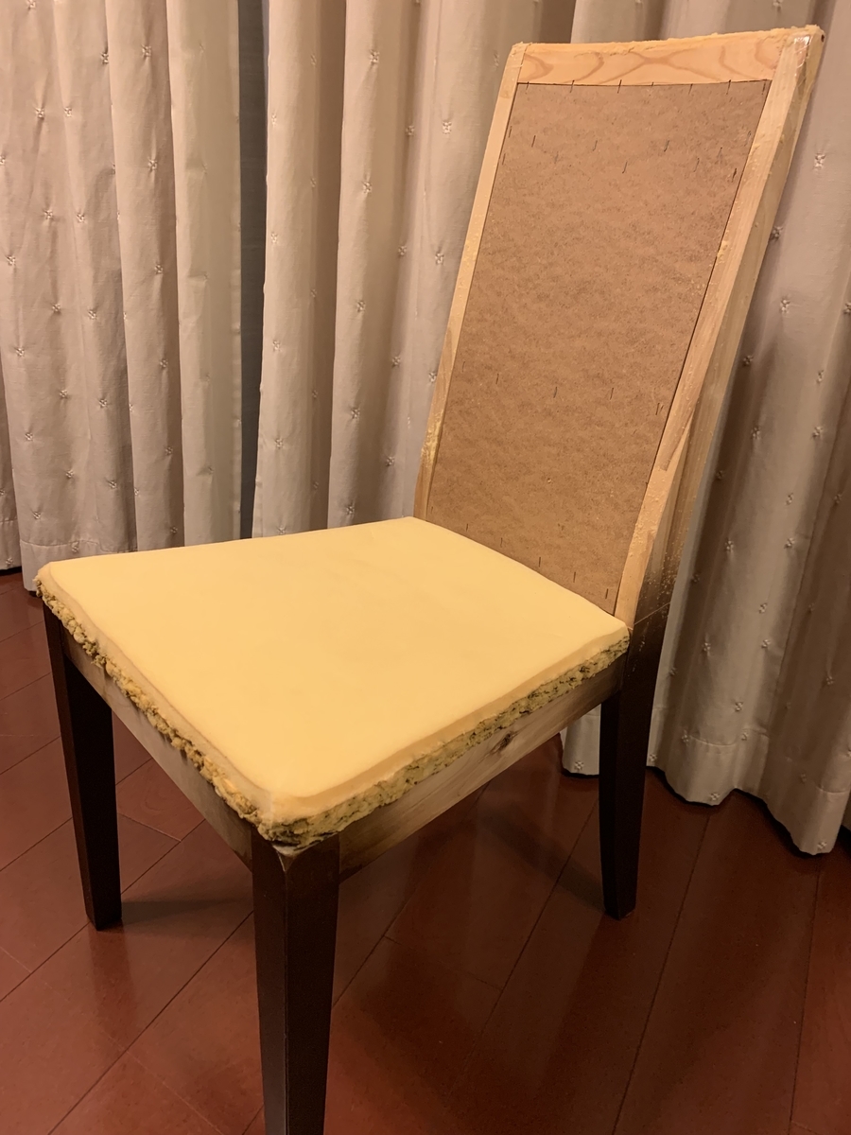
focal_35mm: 26
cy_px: 568
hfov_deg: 53.1
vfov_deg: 67.3
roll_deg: -3.4
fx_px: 852
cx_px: 426
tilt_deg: -24.6
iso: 200
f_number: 1.8
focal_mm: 4.25
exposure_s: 1/50
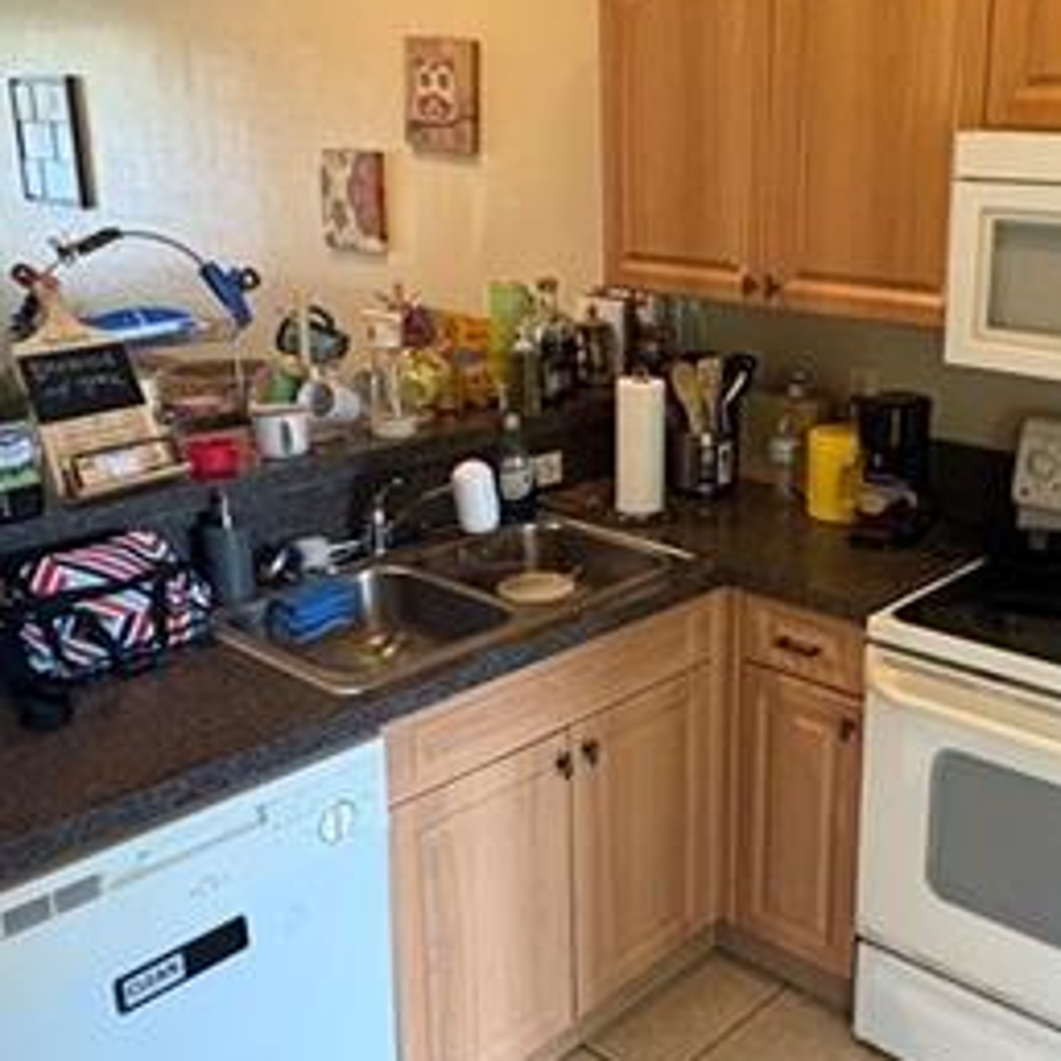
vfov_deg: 44.9
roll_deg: -3.3
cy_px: 483
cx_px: 784
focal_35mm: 37
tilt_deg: -13.2
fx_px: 1283
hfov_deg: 43.6
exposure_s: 1/60
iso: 500
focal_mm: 2.22
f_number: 2.2
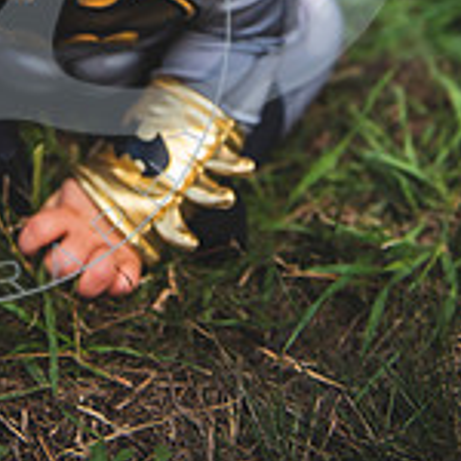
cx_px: 83
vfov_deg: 17.7
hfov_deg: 19.3
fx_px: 1341
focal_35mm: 89
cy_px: -212
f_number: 2.8
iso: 320
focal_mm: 35
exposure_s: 1/1250
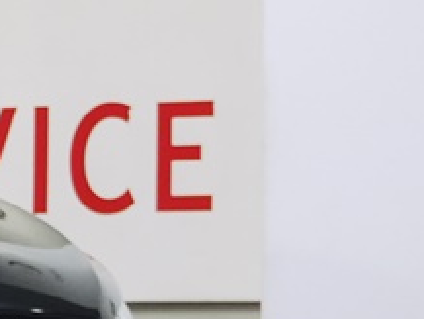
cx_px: -850
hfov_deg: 4.6
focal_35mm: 409
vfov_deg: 3.6
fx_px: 5016
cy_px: 194
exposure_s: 1/80
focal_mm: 41
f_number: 5
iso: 1250
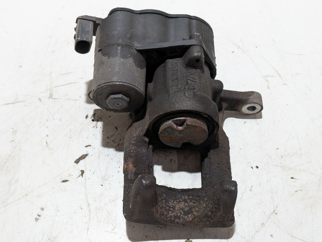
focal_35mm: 51
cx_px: 161
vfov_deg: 28.6
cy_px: 121
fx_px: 474
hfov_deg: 37.5
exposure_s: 1/50
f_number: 1.89
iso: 100
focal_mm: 5.43
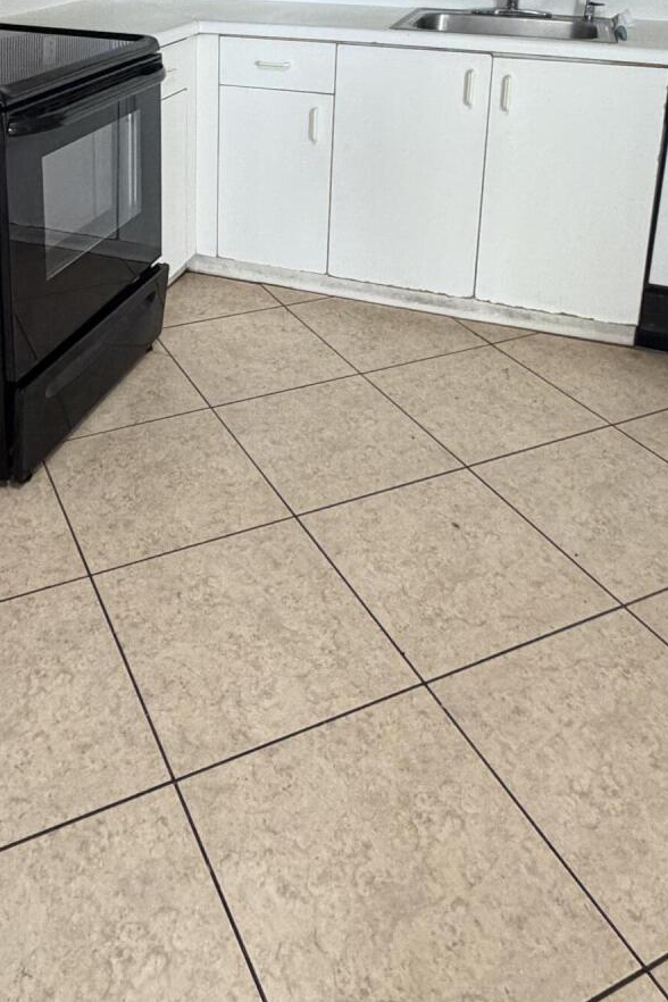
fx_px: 918
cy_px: 123
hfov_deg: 39.4
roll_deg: -0.5
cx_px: 207
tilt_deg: -12.8
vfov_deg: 51.4
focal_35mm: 33
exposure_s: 1/60
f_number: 2.2
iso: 400
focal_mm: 2.22
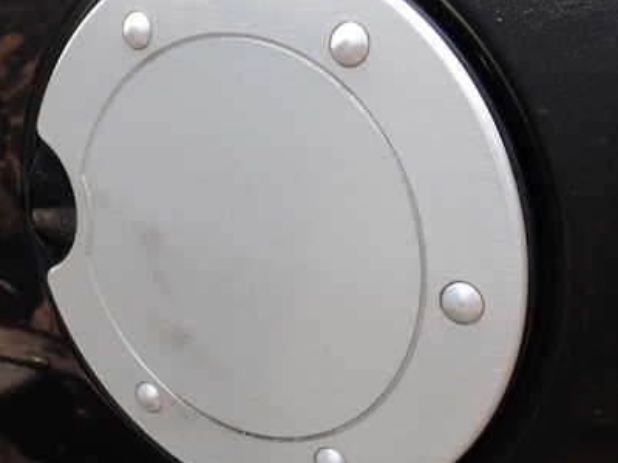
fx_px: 803
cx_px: 264
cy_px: 235
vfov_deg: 32.2
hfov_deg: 42.0
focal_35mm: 45
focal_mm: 5.4
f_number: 3.2
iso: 100
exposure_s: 1/250
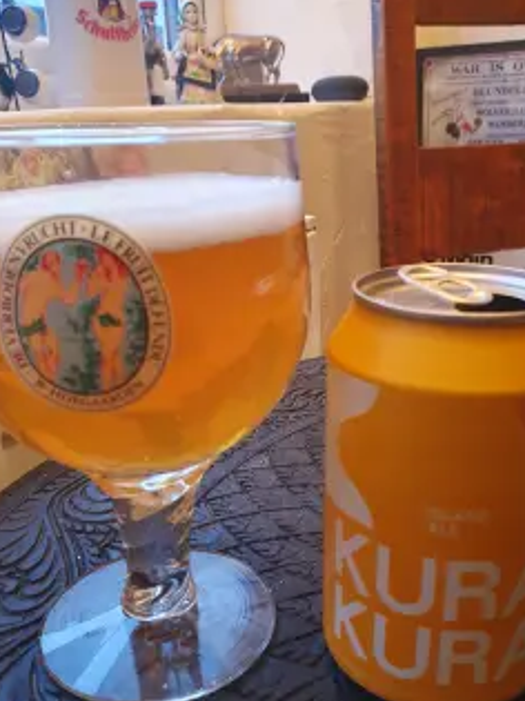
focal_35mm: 33
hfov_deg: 42.9
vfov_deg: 55.2
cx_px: 291
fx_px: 668
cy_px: 398
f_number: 2.4
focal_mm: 4.32
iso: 500
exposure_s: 1/50
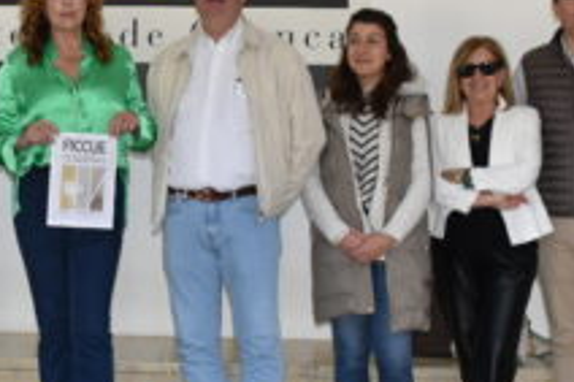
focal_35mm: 79
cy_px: 137
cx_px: 119
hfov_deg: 25.3
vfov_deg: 17.2
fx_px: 1259
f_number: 5
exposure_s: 1/100
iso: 800
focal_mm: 18
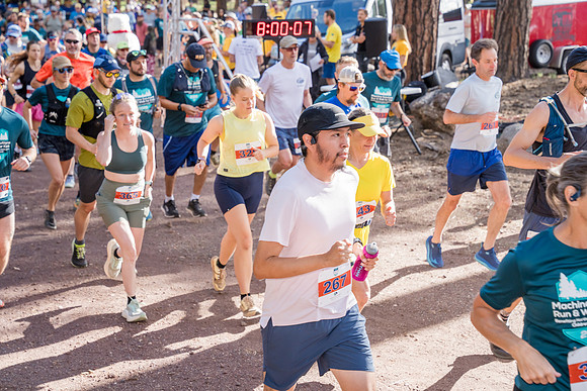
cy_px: 196
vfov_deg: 19.5
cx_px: 294
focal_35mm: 70
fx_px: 1142
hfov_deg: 28.8
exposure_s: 1/640
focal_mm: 70
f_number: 5
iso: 800
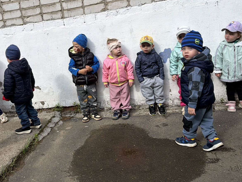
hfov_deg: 44.7
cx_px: 71
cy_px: 78
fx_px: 287
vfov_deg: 35.1
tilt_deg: -9.1
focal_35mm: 41
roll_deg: +9.3
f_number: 1.78
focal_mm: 6.76
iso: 80
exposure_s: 1/2169
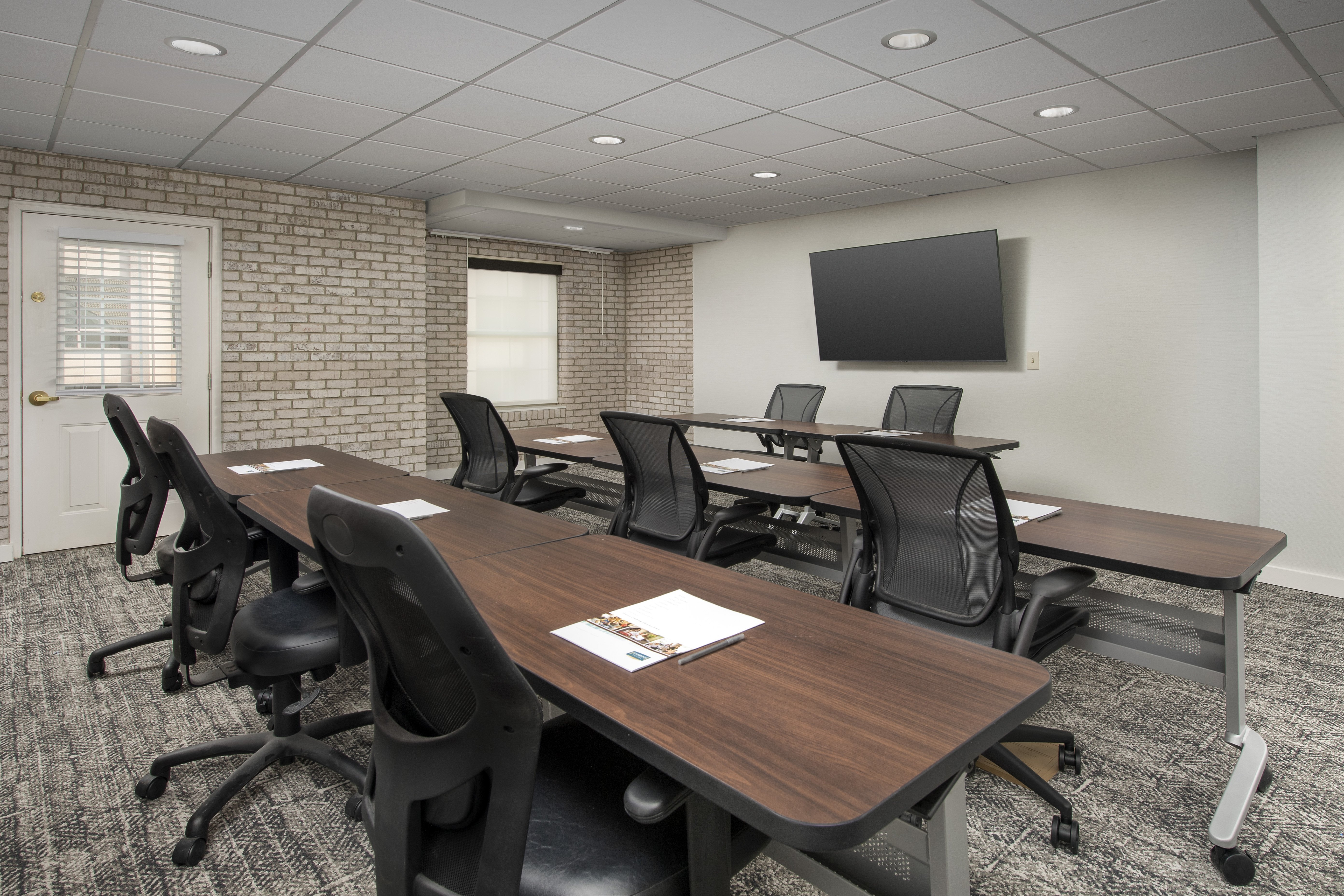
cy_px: 448
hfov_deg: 84.0
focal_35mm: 20
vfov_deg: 61.9
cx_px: 672
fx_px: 747
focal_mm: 20
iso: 400
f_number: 11
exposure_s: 1/160
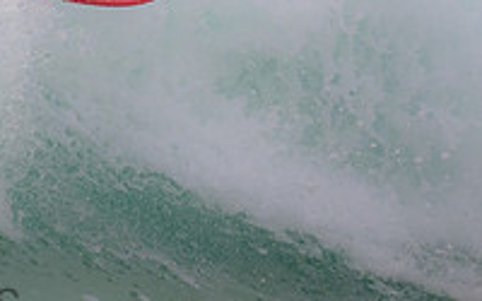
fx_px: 37031
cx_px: -117
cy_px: -189
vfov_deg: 0.5
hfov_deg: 0.7
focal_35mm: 2819
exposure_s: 1/2000
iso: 1800
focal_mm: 800
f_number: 11
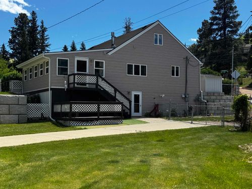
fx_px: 349
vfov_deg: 30.3
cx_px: 126
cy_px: 94
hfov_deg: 39.7
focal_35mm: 48
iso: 64
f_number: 1.78
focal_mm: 6.76
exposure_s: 1/2833
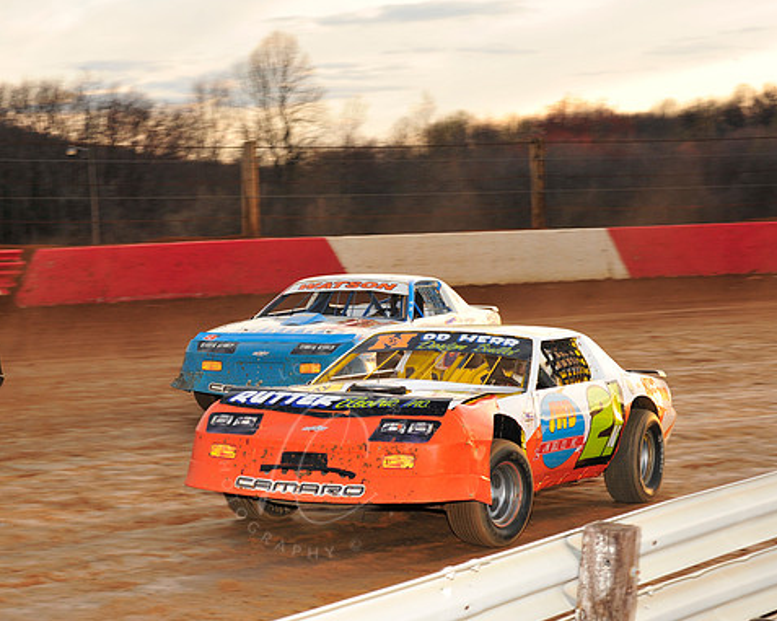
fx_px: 2413
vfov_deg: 14.7
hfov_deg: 18.3
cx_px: 316
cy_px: 310
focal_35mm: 105
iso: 640
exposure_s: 1/250
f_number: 8
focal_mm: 92
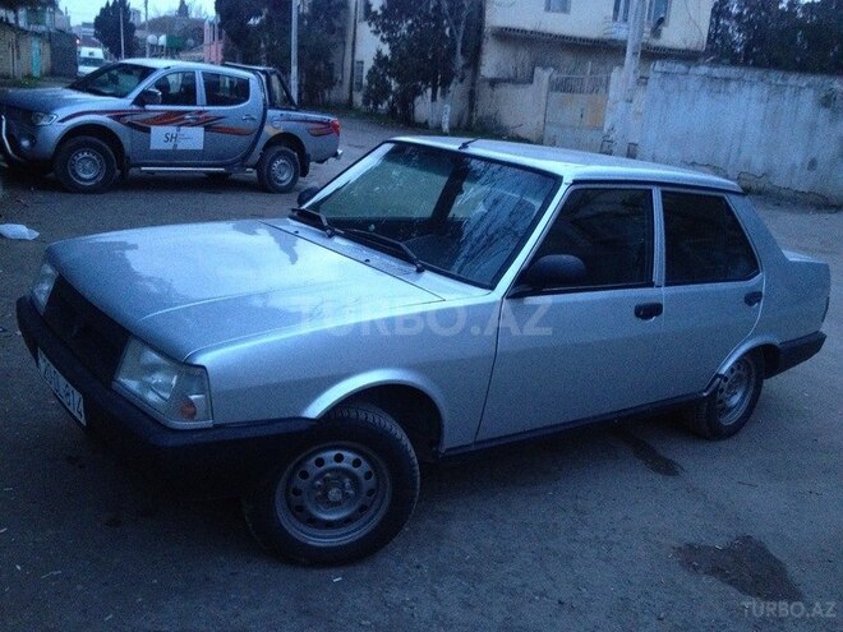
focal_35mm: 35
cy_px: 316
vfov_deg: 40.7
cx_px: 422
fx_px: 852
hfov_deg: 52.6
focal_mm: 4.28
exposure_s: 1/20
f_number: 2.4
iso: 400
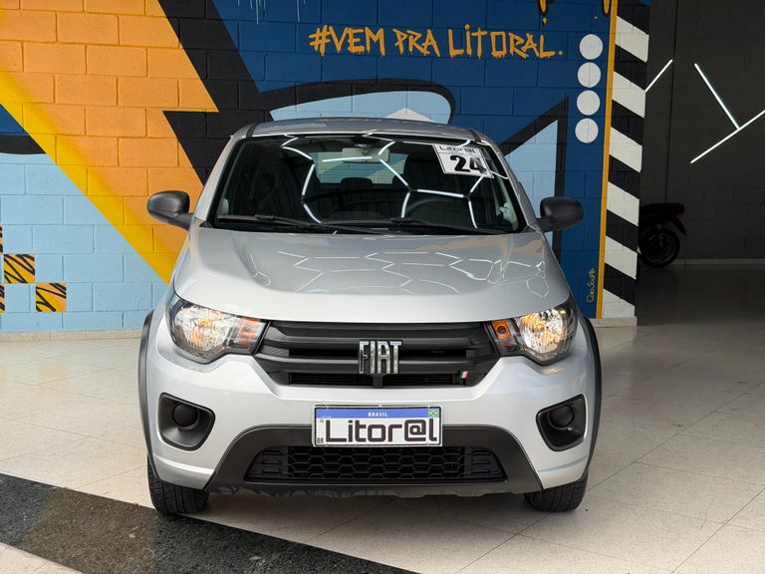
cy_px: 287
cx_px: 382
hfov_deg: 39.7
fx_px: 1061
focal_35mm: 48
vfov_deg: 30.3
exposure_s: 1/1242
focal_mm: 6.76
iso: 64
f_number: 1.78
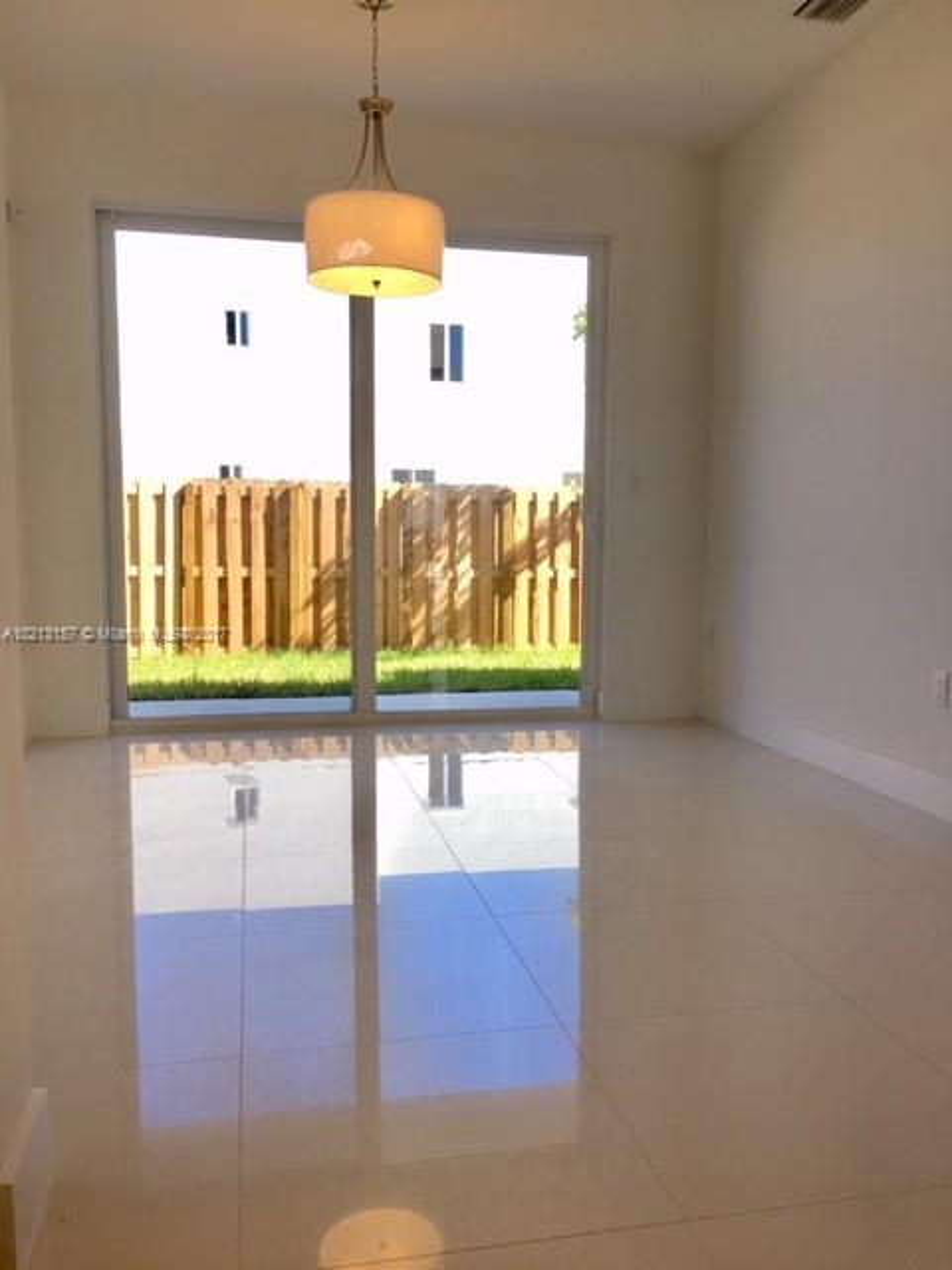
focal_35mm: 29
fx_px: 1063
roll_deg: +0.5
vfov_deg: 61.7
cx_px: 476
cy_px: 635
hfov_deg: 48.2
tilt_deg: -5.0
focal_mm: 4.15
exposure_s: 1/120
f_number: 2.2
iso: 25
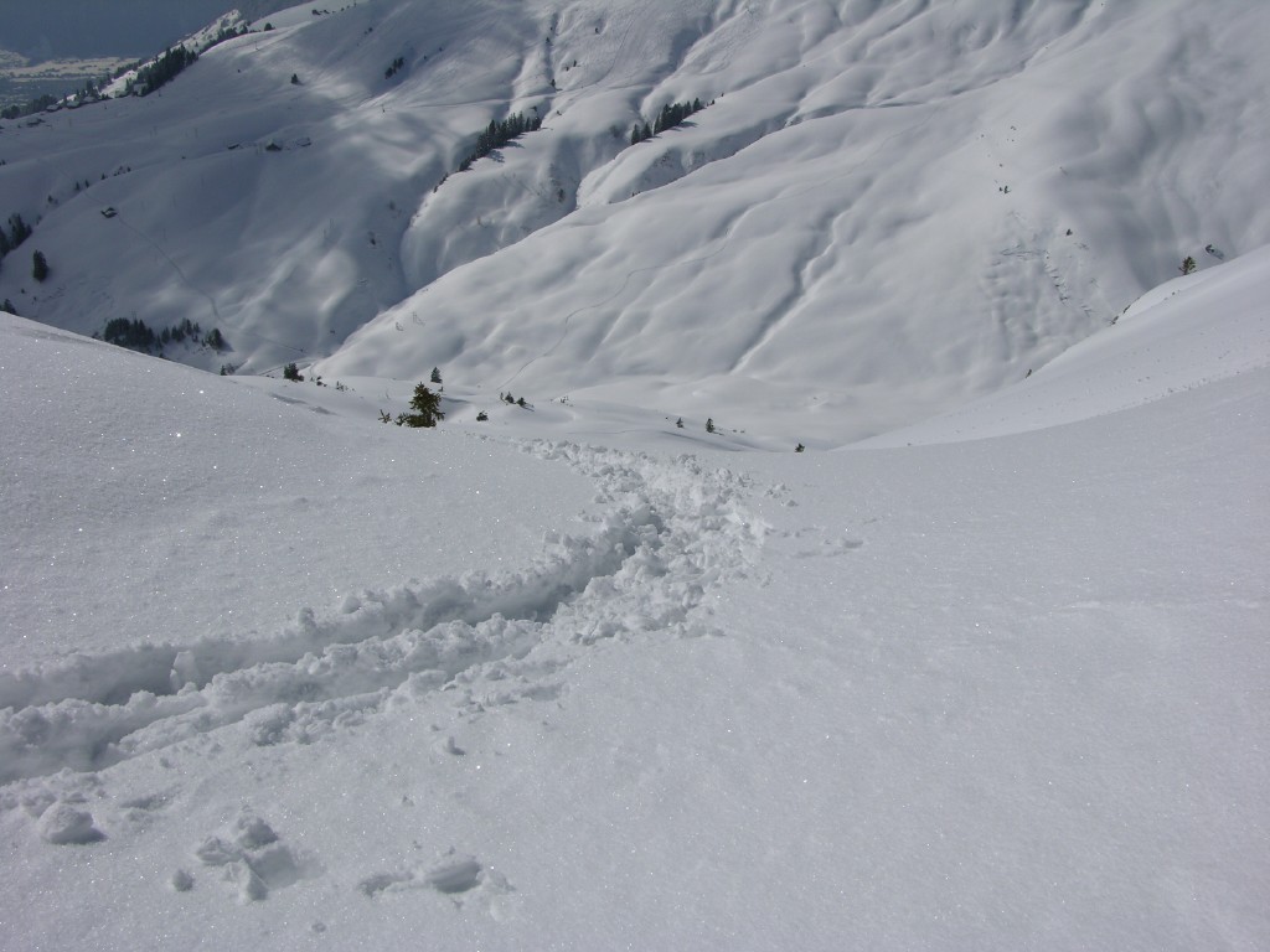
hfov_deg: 52.6
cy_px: 476
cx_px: 635
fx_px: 1284
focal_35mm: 35
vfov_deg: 40.7
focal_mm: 8.9
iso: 50
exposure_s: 1/822
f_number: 8
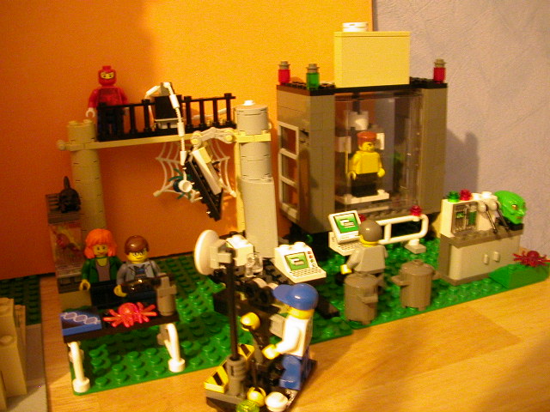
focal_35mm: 37
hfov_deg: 50.1
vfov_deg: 38.7
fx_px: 588
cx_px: 275
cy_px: 206
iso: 400
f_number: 2.7
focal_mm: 5.6
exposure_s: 1/2.3
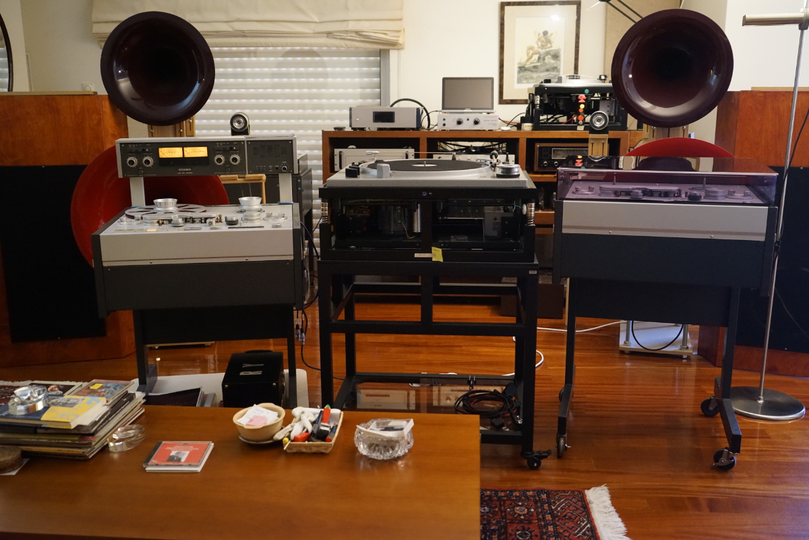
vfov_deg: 38.9
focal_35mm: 34
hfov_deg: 55.8
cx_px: 404
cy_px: 270
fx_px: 764
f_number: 4
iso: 6400
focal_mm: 34
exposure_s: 1/125
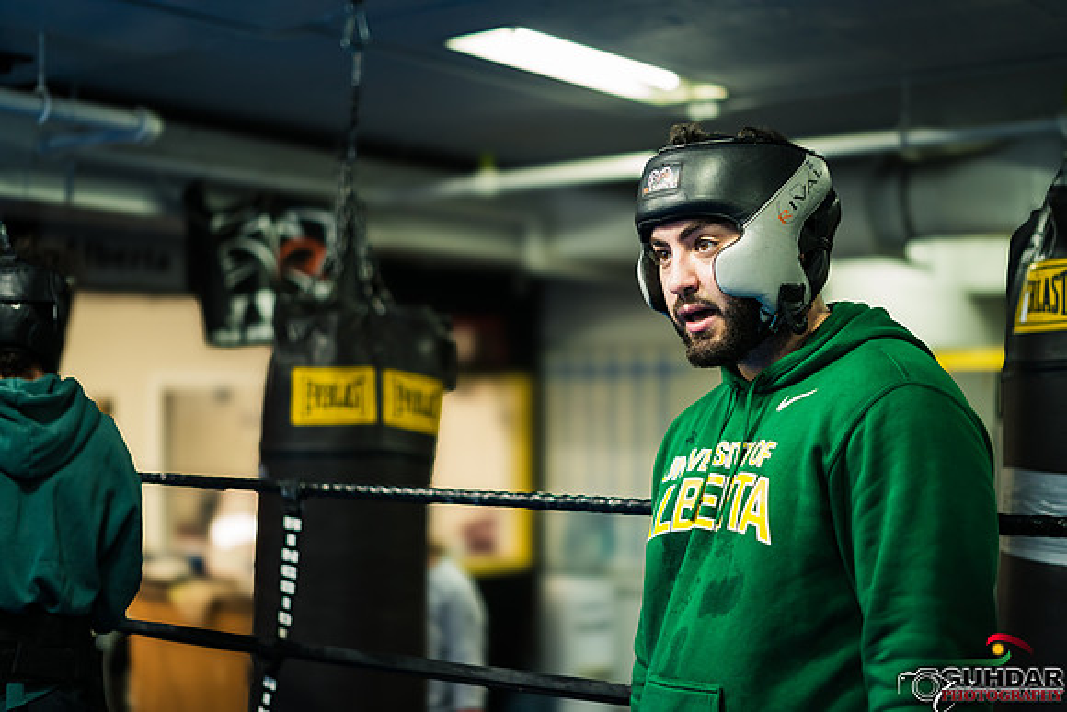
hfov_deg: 39.6
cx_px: 534
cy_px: 356
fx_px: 1482
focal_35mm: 50
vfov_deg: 27.0
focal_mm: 50
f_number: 1.8
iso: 2500
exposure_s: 1/640
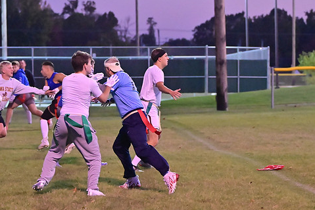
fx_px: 1663
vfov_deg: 7.2
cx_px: 135
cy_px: 126
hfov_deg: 10.8
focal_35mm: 190
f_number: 4
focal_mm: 105
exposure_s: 1/500
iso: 6400
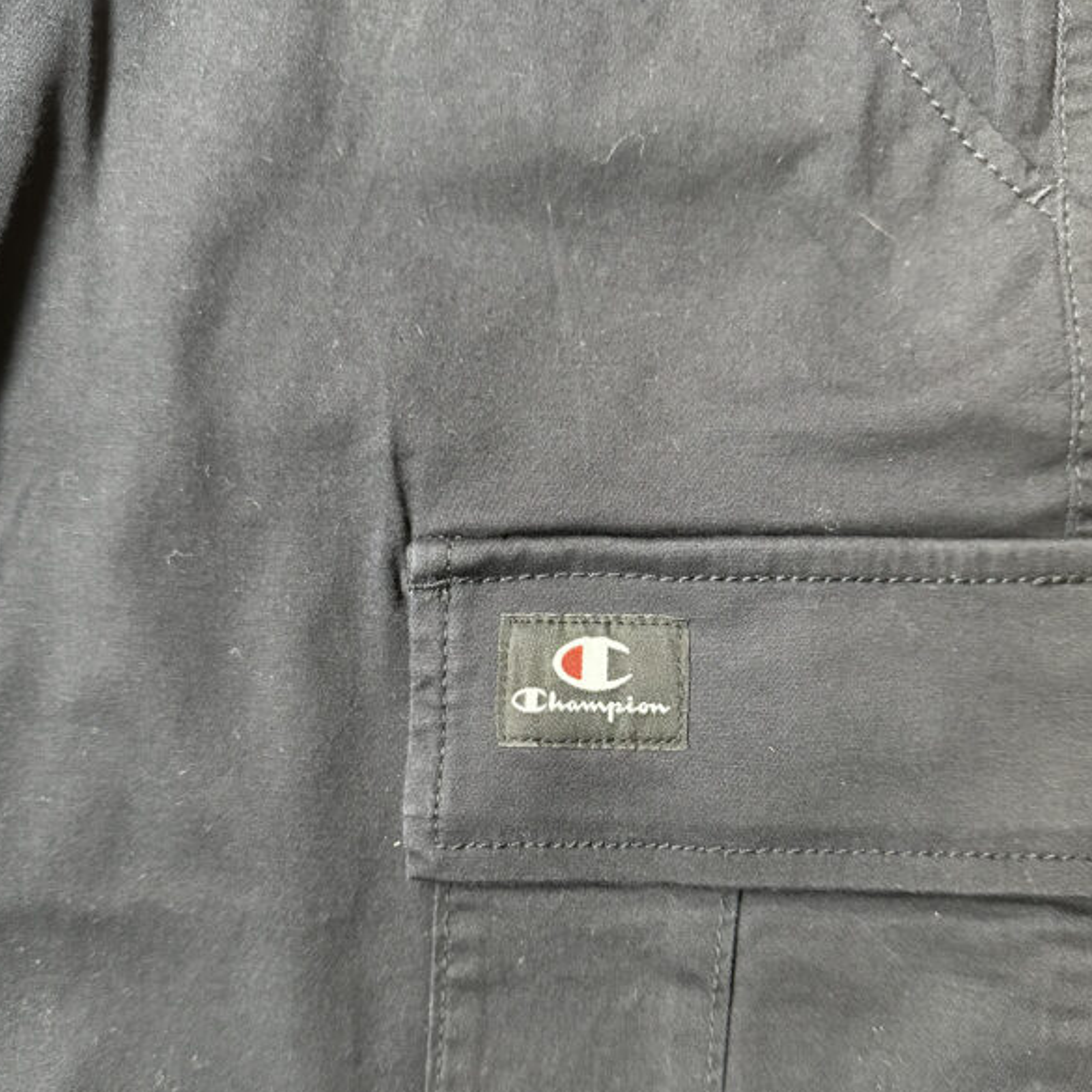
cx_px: 549
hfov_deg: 55.6
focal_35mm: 29
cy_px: 642
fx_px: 1035
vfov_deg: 55.3
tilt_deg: -86.6
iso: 800
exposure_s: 1/40
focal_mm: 6.86
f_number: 1.78
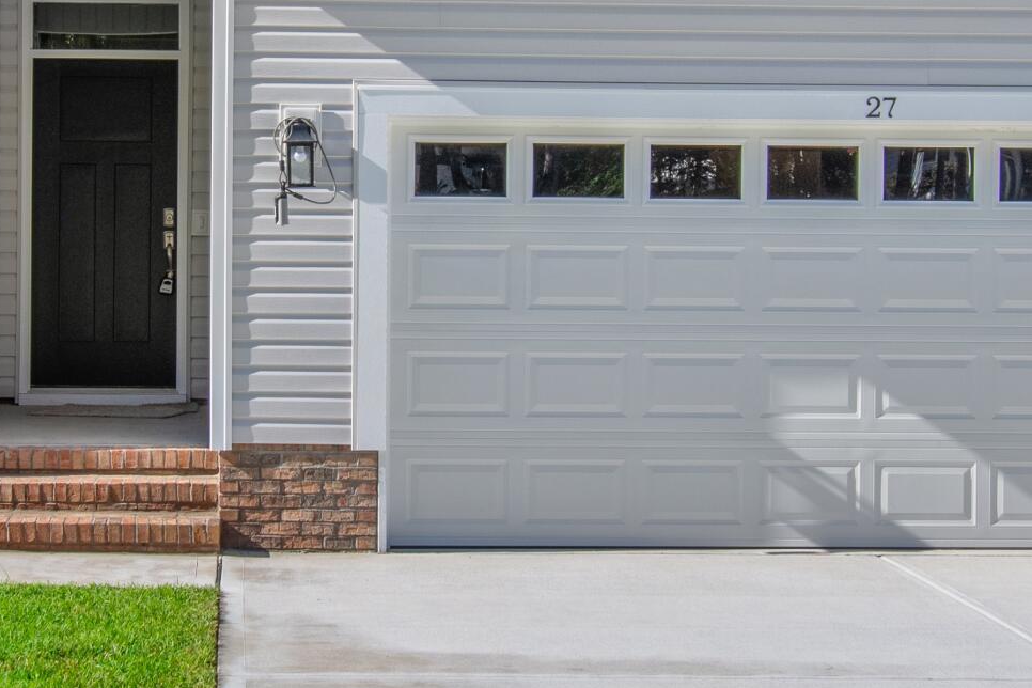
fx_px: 2494
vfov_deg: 15.7
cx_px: 330
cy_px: 230
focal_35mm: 87
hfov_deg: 23.3
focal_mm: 19
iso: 100
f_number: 9
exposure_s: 1/320
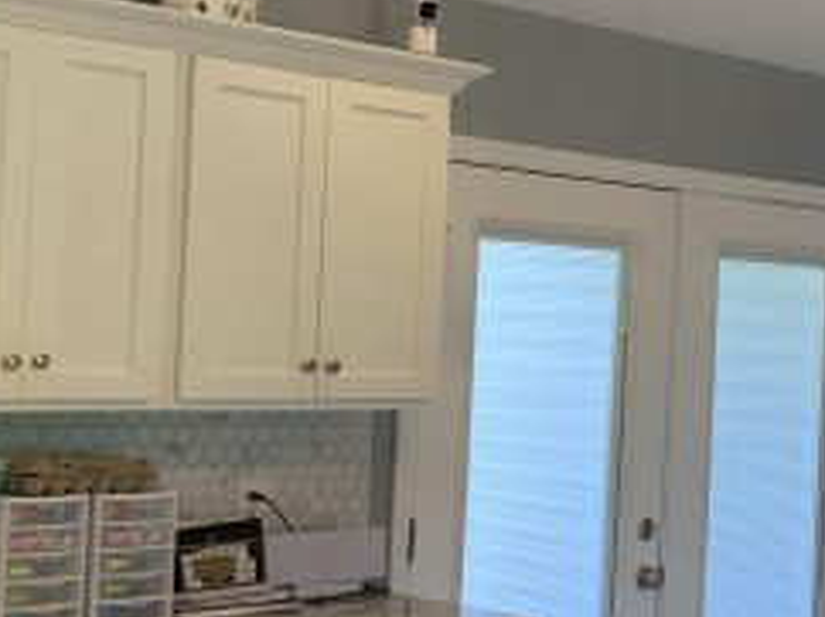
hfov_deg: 22.9
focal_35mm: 80
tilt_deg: +0.0
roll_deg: -2.2
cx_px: 929
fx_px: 1905
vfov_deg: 18.4
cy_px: 334
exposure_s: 1/60
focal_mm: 3
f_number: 1.8
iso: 50
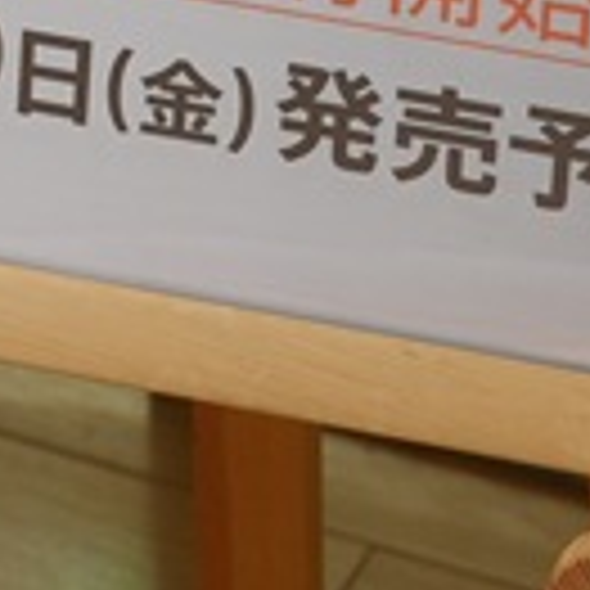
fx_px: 5091
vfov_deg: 6.2
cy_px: -1130
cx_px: -86
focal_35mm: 264
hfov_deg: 6.6
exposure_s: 1/40
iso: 640
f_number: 8
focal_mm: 34
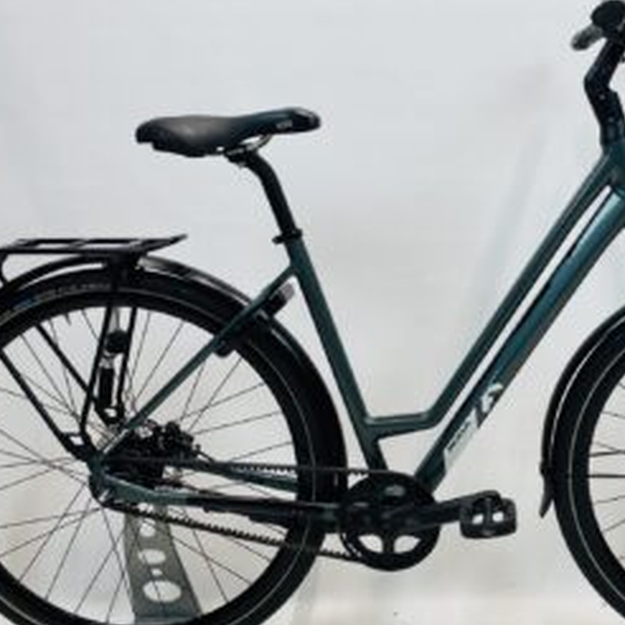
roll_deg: +0.8
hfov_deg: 39.1
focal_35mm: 42
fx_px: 858
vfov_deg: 40.0
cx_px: 457
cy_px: 290
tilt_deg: -7.8
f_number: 1.8
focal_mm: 4.25
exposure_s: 1/100
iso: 50
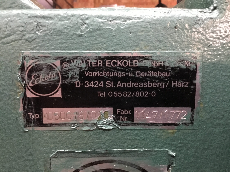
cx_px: 115
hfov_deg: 58.4
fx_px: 206
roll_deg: -0.4
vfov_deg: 45.4
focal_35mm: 31
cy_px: 86
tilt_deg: -10.1
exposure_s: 1/17
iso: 200
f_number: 2.4
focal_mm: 3.3
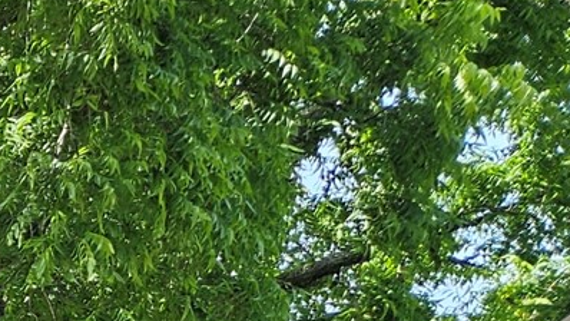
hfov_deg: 13.8
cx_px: -613
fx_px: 1950
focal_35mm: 129
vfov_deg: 7.7
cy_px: 1073
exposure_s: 1/267
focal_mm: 5.4
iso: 25
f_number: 1.8
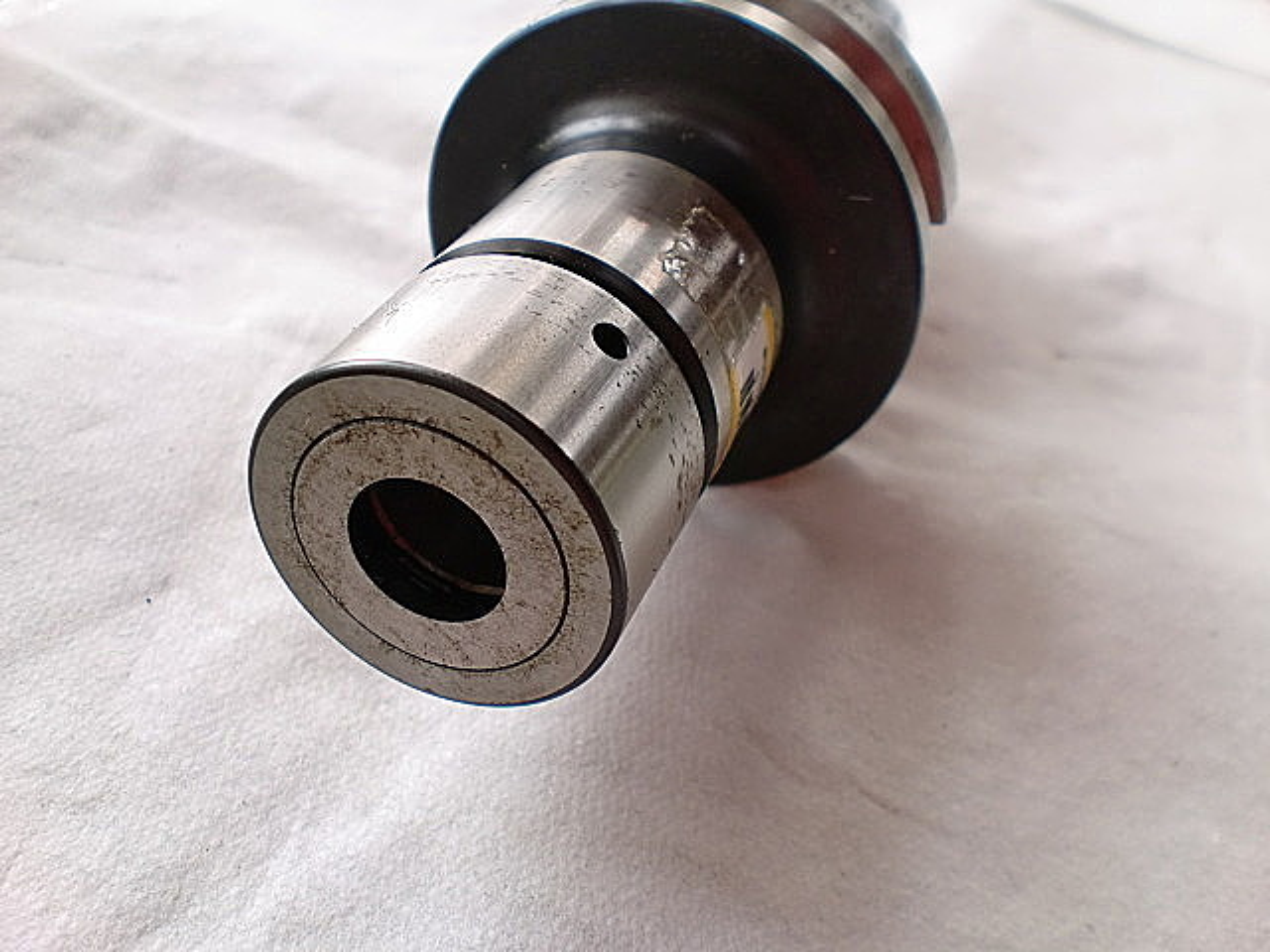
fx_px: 1284
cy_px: 476
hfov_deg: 52.6
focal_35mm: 35
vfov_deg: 40.7
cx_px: 635
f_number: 3.1
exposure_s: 1/60
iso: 100
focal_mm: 6.3
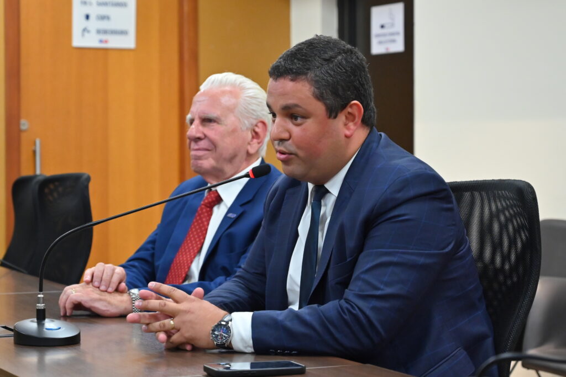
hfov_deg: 19.5
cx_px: 283
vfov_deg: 13.0
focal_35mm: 105
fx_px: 1651
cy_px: 188
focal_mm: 70
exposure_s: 1/160
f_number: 4
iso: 2000
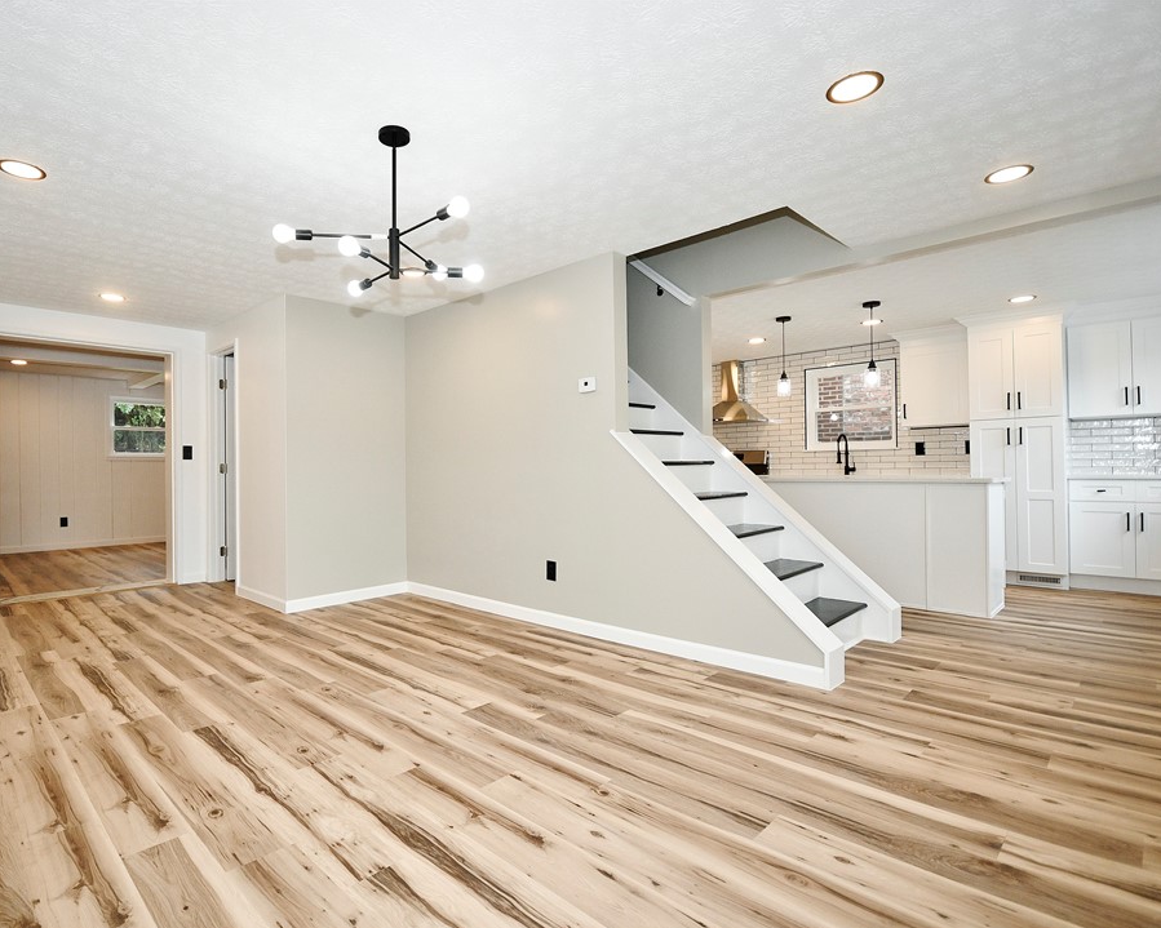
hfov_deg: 89.3
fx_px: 584
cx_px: 514
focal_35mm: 17
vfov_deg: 77.0
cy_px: 465
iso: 800
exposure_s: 1/160
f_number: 4.5
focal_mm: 10
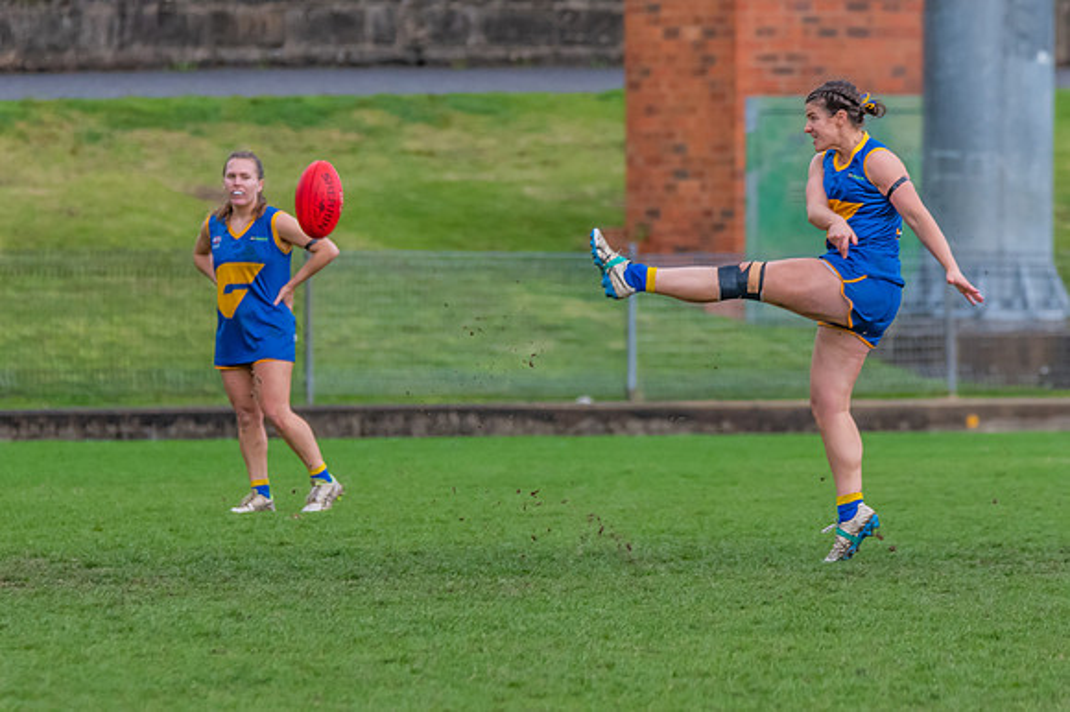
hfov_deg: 3.6
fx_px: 16998
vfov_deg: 2.4
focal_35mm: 572
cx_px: 461
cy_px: 409
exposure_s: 1/1250
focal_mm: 350
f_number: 6
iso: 1600
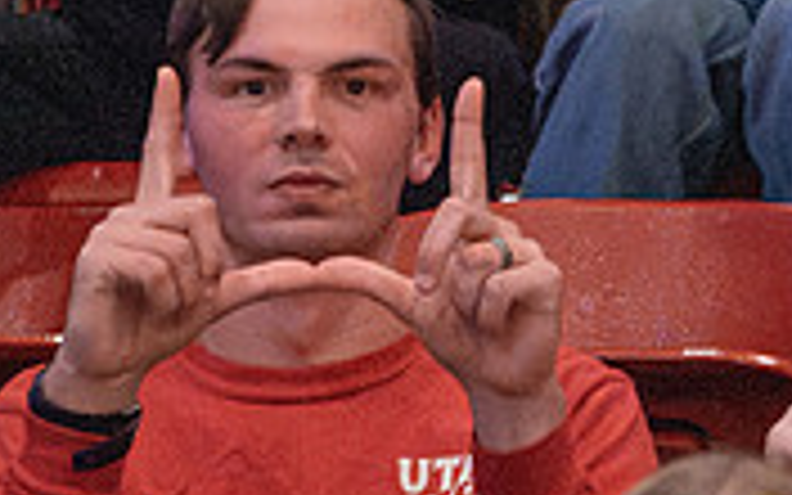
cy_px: -320
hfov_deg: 5.1
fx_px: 8785
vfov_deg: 3.2
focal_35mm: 407
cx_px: 1169
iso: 20000
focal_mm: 70
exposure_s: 1/320
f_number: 2.8
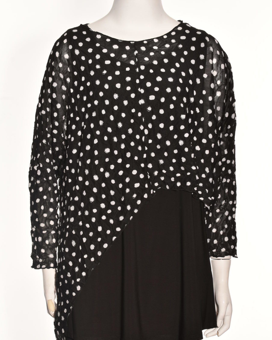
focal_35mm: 94
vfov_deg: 20.4
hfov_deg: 16.4
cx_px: 136
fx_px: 946
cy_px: 198
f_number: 13
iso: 100
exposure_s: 1/125
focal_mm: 52
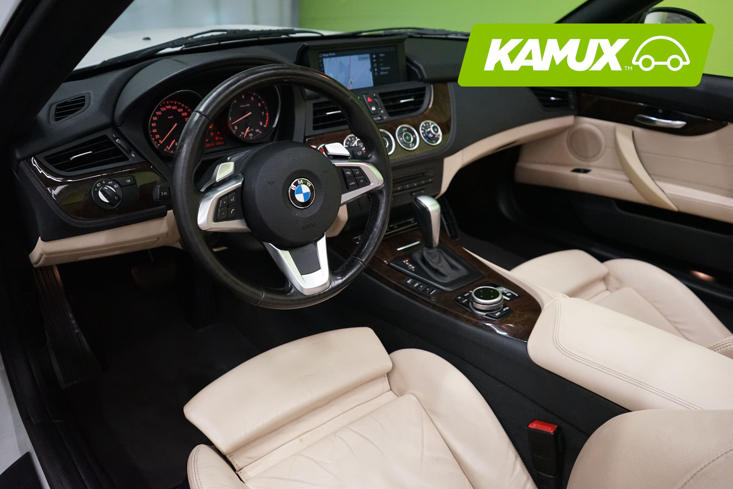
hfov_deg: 65.5
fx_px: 570
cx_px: 366
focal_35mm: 28
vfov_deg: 46.4
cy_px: 244
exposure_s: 1/160
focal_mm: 28
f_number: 3.5
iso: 4000
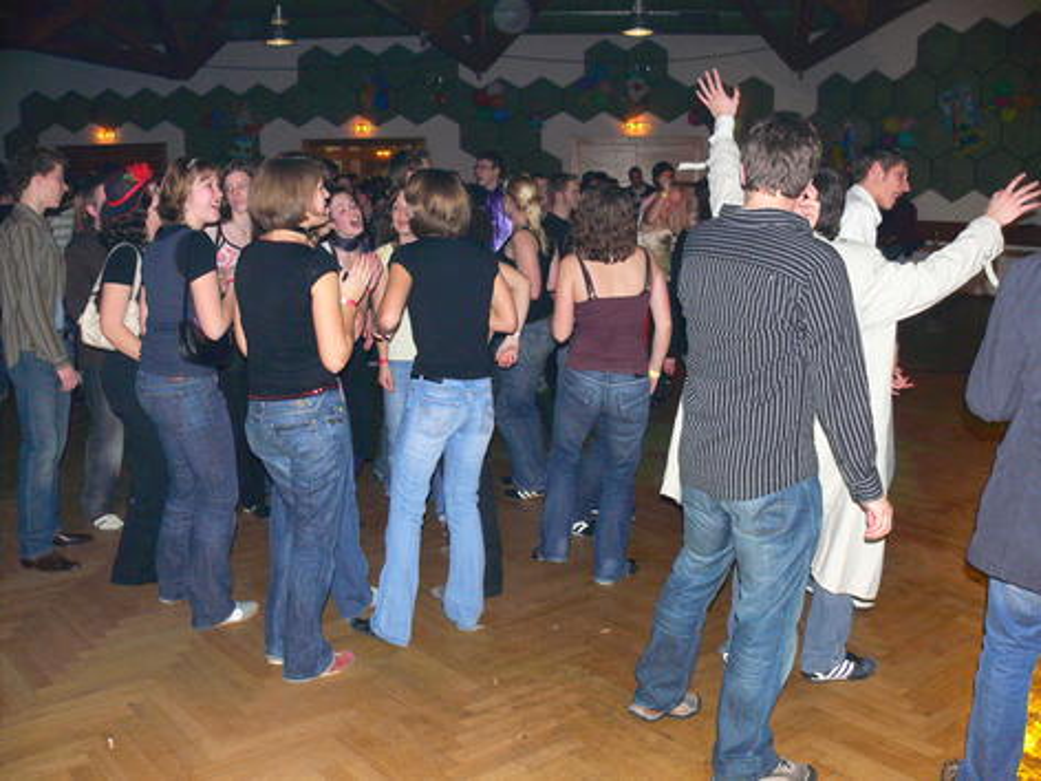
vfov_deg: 40.7
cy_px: 390
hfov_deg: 52.6
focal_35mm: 35
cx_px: 520
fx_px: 1053
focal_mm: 7.4
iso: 200
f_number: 2.8
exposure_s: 1/30
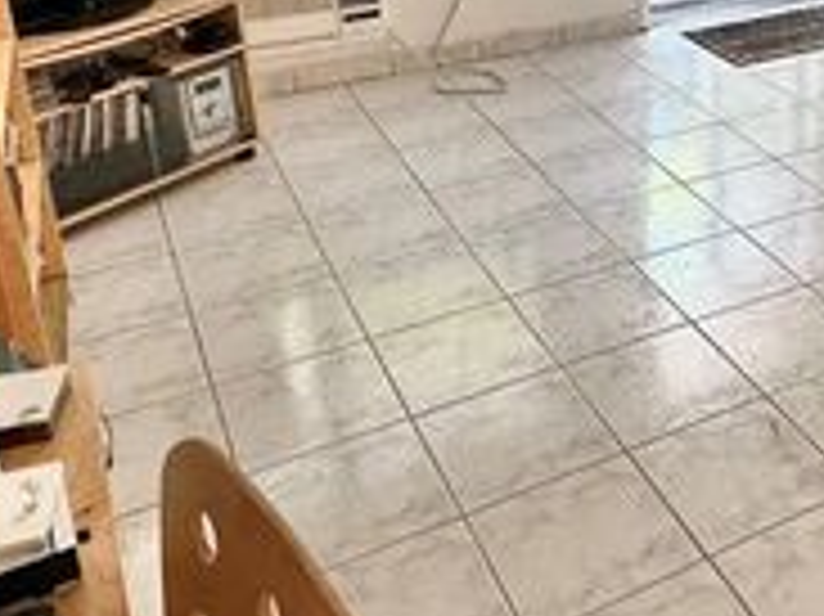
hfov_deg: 35.7
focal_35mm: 49
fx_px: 1166
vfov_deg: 28.3
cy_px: 40
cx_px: 797
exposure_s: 1/120
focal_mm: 2.22
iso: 160
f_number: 2.2
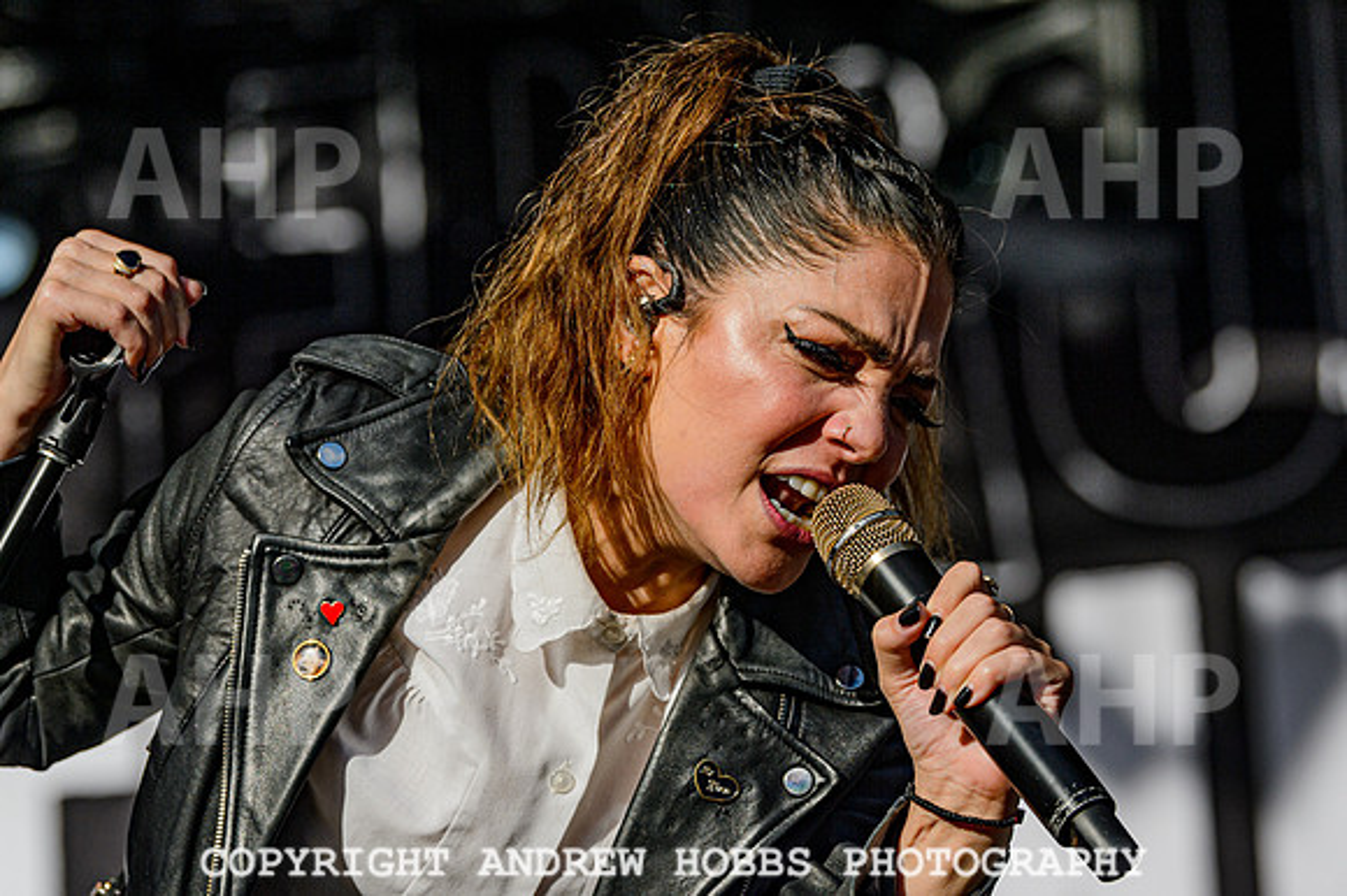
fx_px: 6096
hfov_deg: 12.6
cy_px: 437
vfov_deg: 8.4
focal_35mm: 163
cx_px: 813
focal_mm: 135
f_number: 4.5
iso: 200
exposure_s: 1/8000
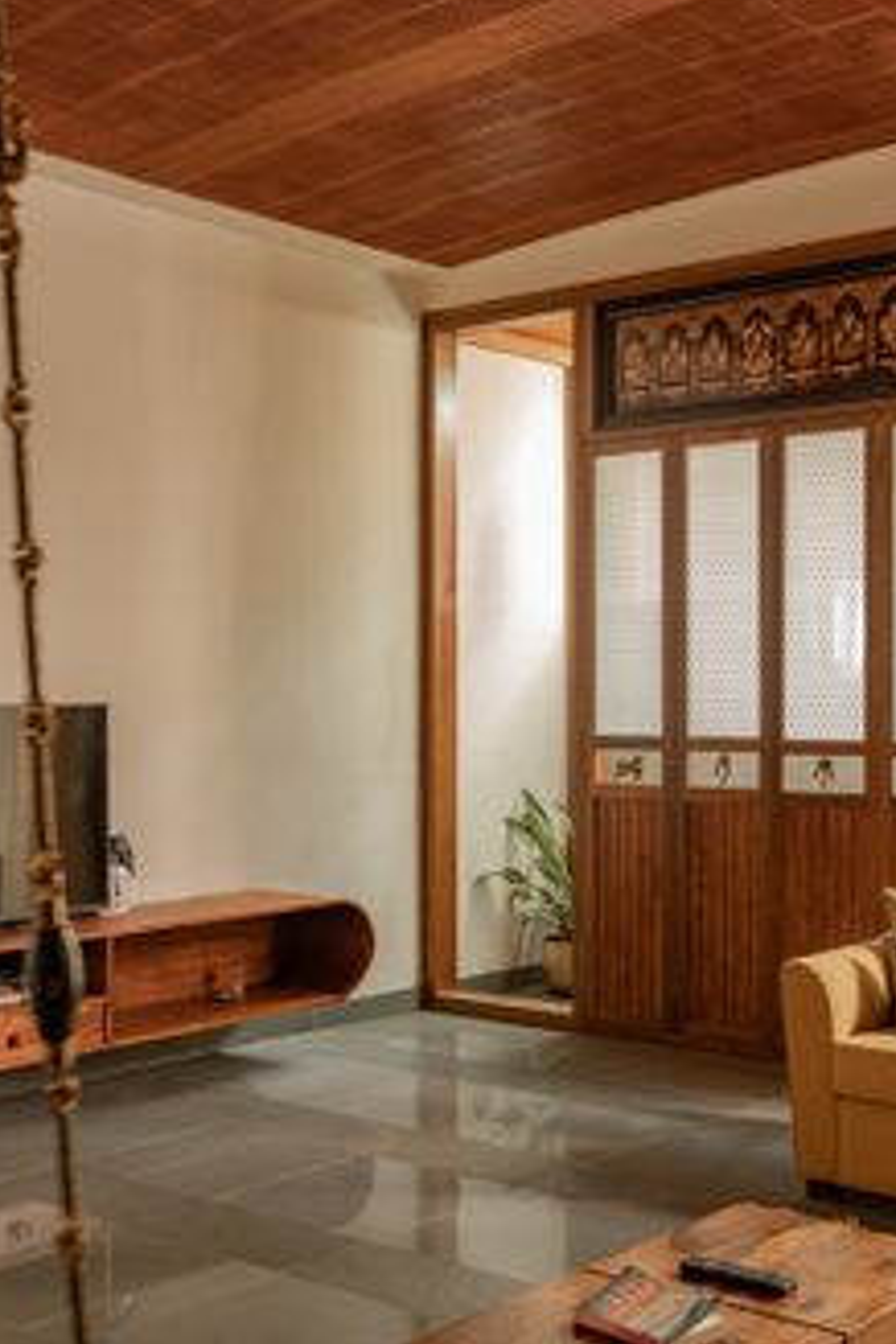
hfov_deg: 29.2
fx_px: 1717
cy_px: 752
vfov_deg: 42.7
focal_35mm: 46
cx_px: 540
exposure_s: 10
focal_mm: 35
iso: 320
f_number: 8
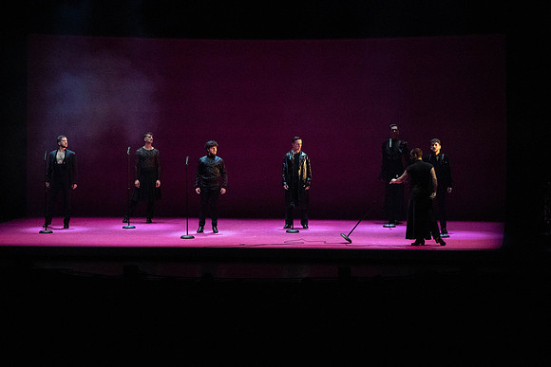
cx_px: 276
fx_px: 1914
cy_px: 184
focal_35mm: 125
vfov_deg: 11.0
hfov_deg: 16.4
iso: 25600
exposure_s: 1/320
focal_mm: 125
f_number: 5
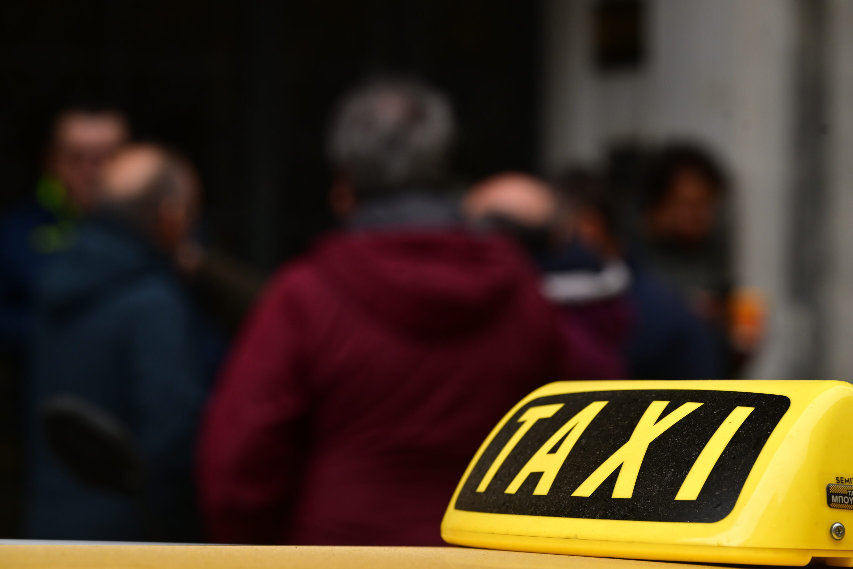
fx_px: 3080
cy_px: 284
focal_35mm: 130
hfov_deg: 15.8
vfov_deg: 10.6
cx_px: 426
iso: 640
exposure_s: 1/400
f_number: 5.6
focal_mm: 130
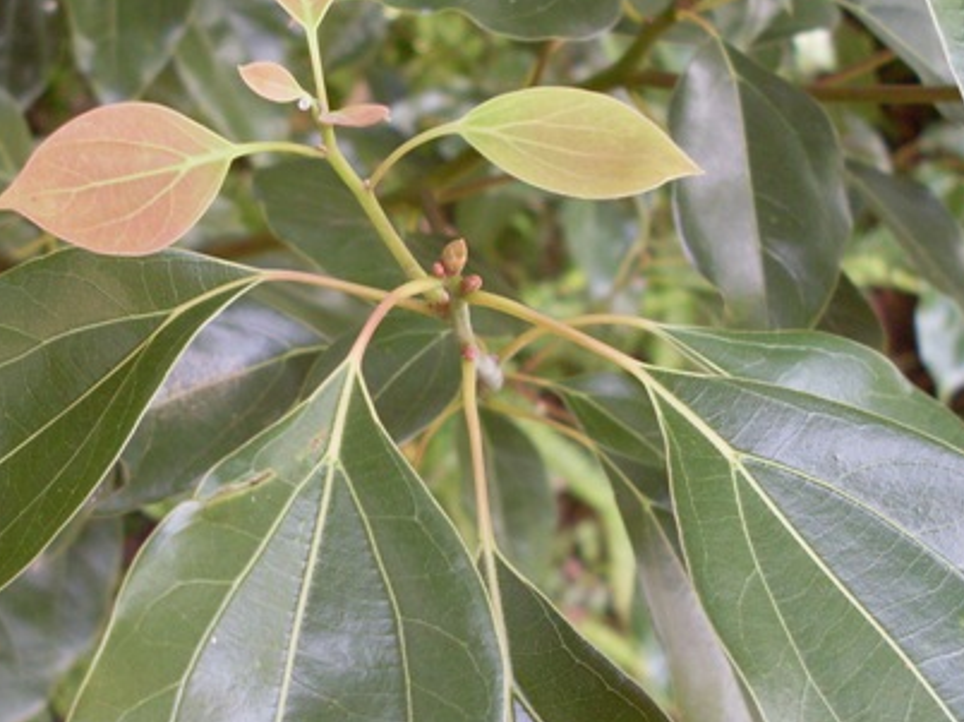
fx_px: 1976
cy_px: 462
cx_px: 400
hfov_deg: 27.4
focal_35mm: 71
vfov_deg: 20.6
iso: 100
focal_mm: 6.3
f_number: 2.8
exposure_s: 1/45
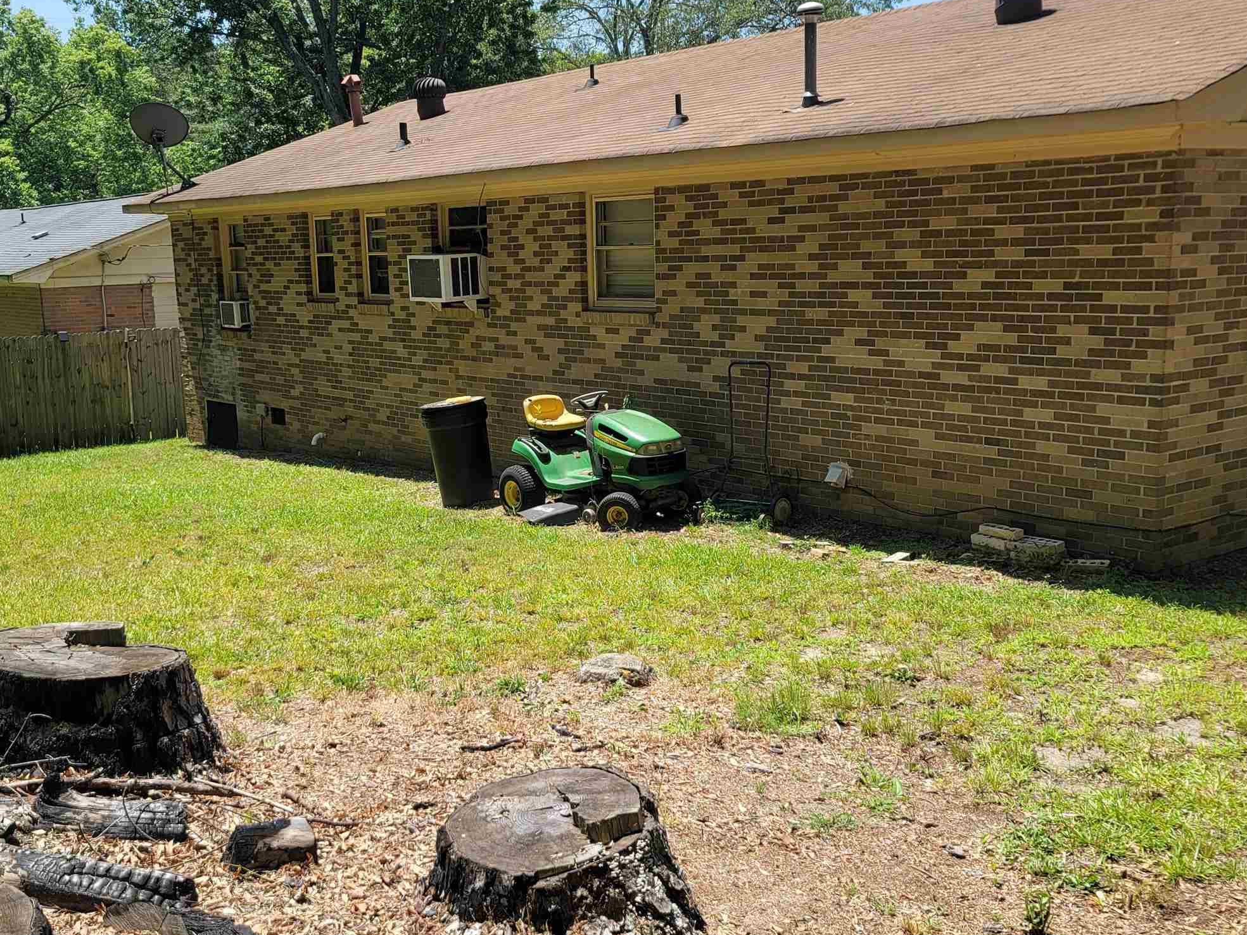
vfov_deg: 36.8
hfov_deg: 47.7
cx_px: 517
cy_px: 489
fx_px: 1405
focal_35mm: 39
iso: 20
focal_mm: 7
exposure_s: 1/579
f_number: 1.8
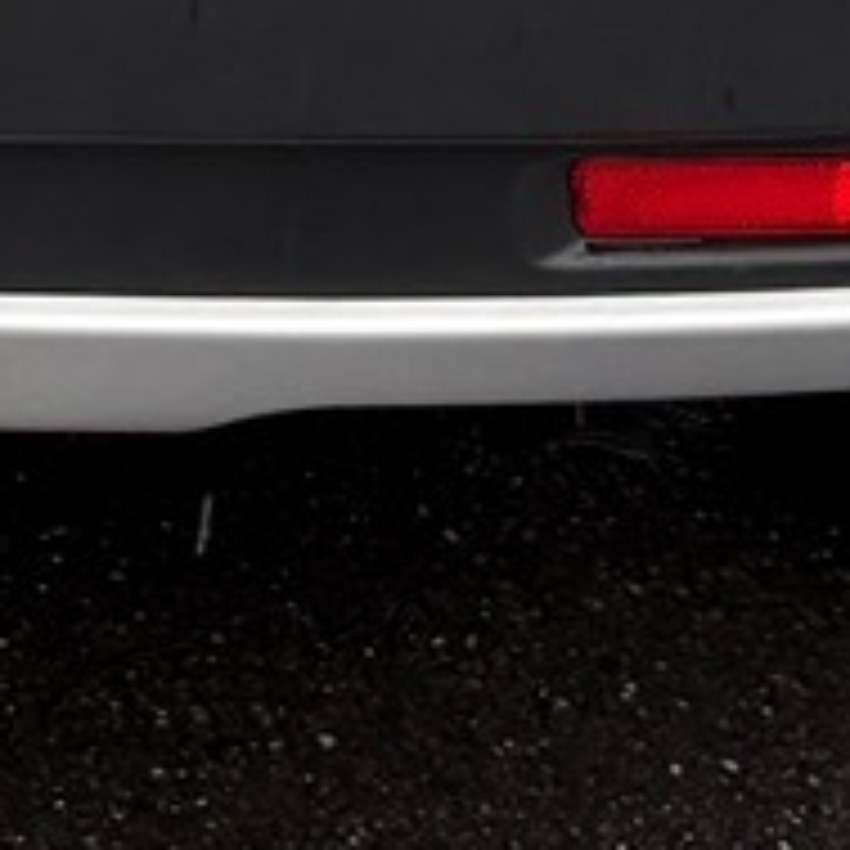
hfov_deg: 7.0
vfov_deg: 6.7
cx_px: -702
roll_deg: -2.8
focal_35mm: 245
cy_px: -1327
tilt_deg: -9.9
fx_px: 6806
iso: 32
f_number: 1.6
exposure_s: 1/121
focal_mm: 5.96
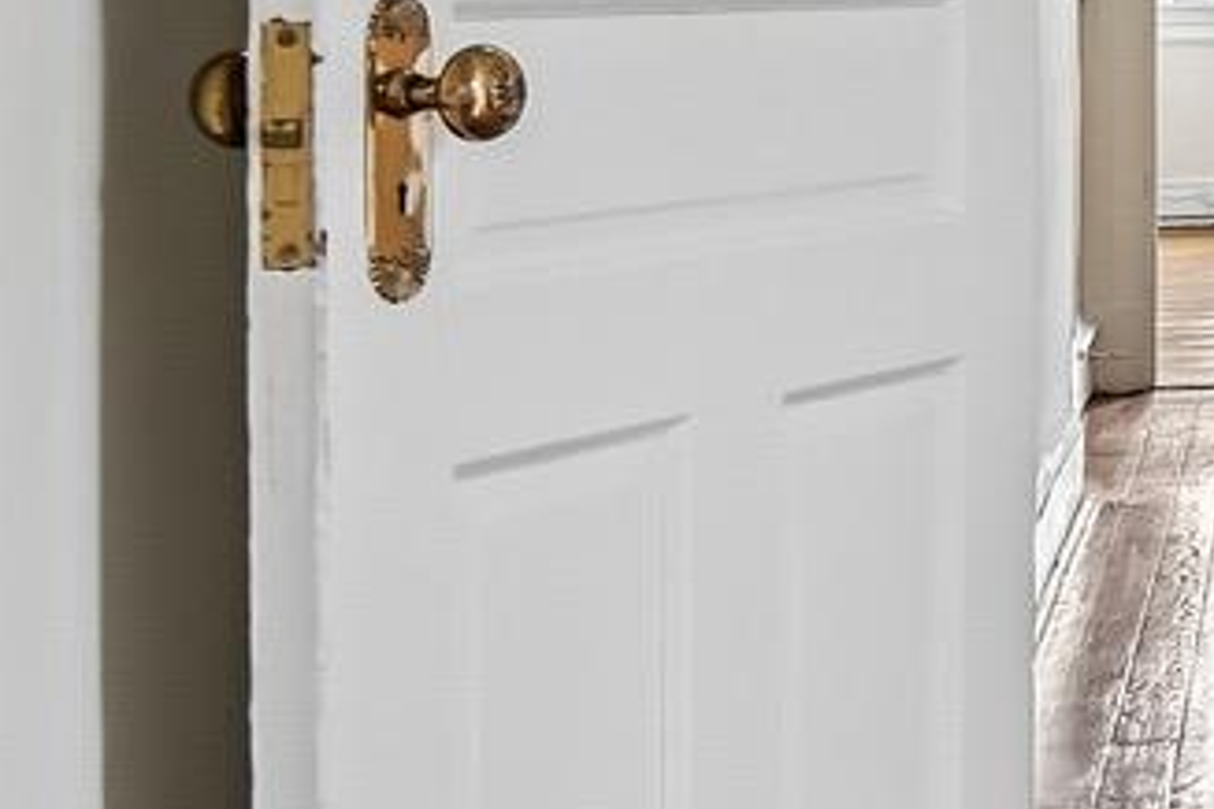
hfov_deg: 11.8
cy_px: 22
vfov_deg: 13.5
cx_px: 3549
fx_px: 3372
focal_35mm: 100
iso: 125
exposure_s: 1/1.67
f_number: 8
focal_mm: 16
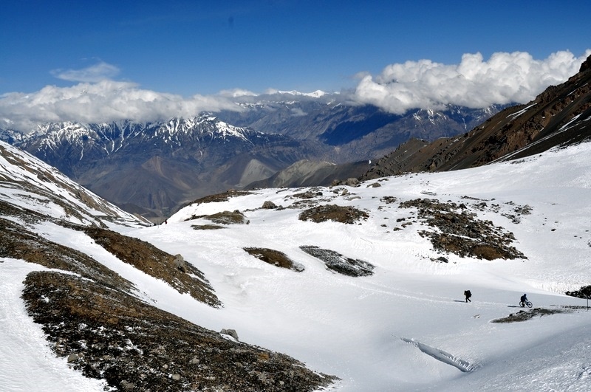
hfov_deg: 53.2
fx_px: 590
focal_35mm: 36
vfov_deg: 36.8
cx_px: 296
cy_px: 196
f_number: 13
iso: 200
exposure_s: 1/640
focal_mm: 24
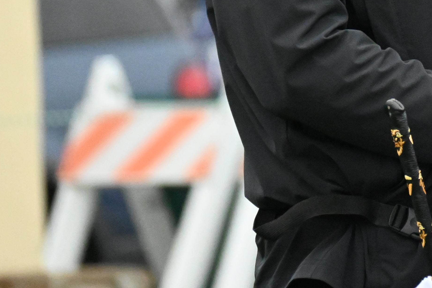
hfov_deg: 1.8
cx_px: 449
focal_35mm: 1129
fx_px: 13548
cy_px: -119
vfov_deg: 1.2
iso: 6400
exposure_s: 1/4000
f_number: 6.3
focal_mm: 250
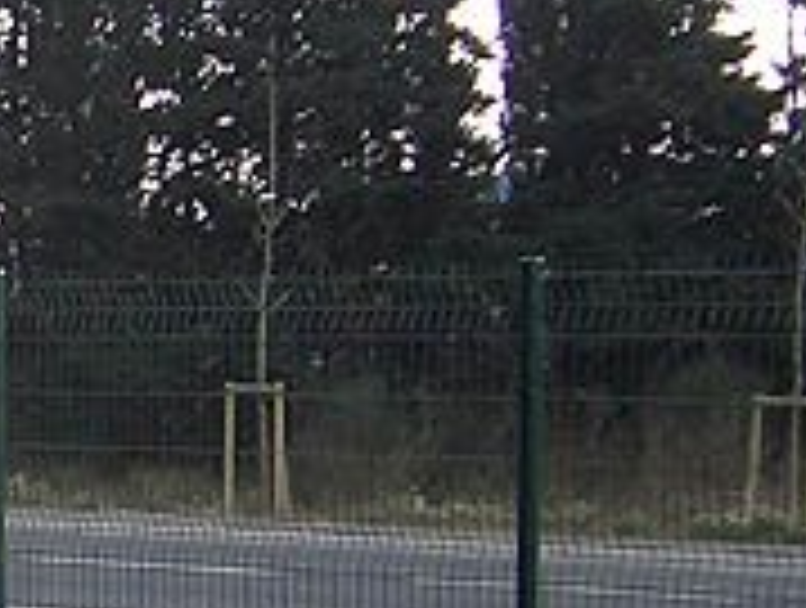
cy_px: 833
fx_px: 3640
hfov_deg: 11.6
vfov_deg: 9.4
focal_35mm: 156
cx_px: -711
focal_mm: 5.8
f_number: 2.6
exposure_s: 1/400
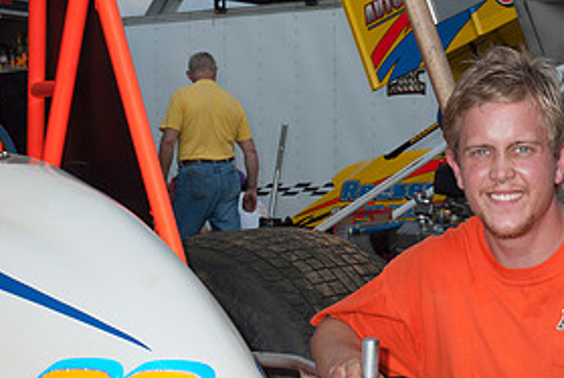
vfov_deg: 12.5
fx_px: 1710
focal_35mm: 109
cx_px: 382
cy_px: 376
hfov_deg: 18.7
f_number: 7.1
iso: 100
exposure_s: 1/250
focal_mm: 35
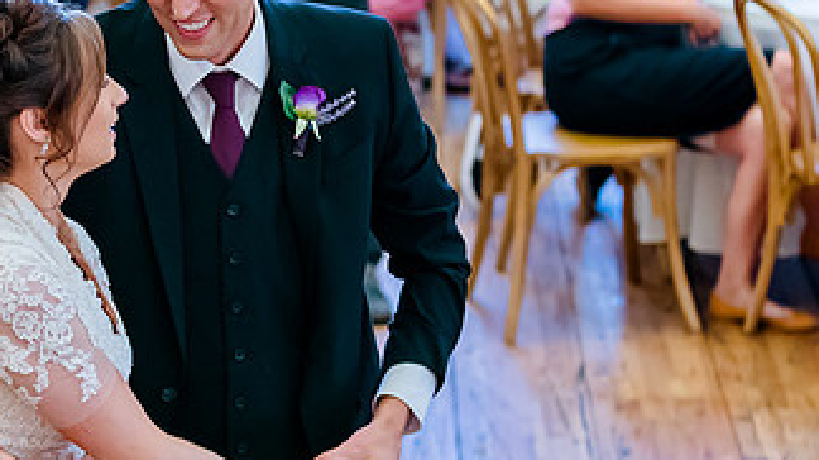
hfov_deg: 12.4
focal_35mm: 173
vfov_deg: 7.0
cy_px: 135
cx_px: 155
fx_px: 3756
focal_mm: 70
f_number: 2.8
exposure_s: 1/500
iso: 2000
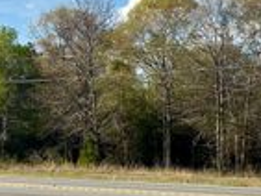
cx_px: 252
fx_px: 694
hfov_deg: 20.7
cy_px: 119
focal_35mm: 92
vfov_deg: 16.1
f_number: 1.5
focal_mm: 5.7
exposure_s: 1/3257
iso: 50
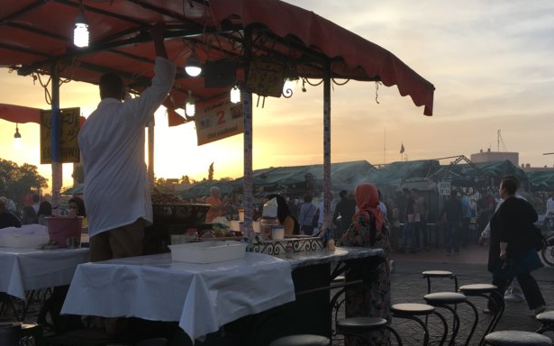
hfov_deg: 48.8
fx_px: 604
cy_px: 212
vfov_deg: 31.9
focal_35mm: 40
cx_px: 348
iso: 25
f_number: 2.2
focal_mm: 4.15
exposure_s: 1/463
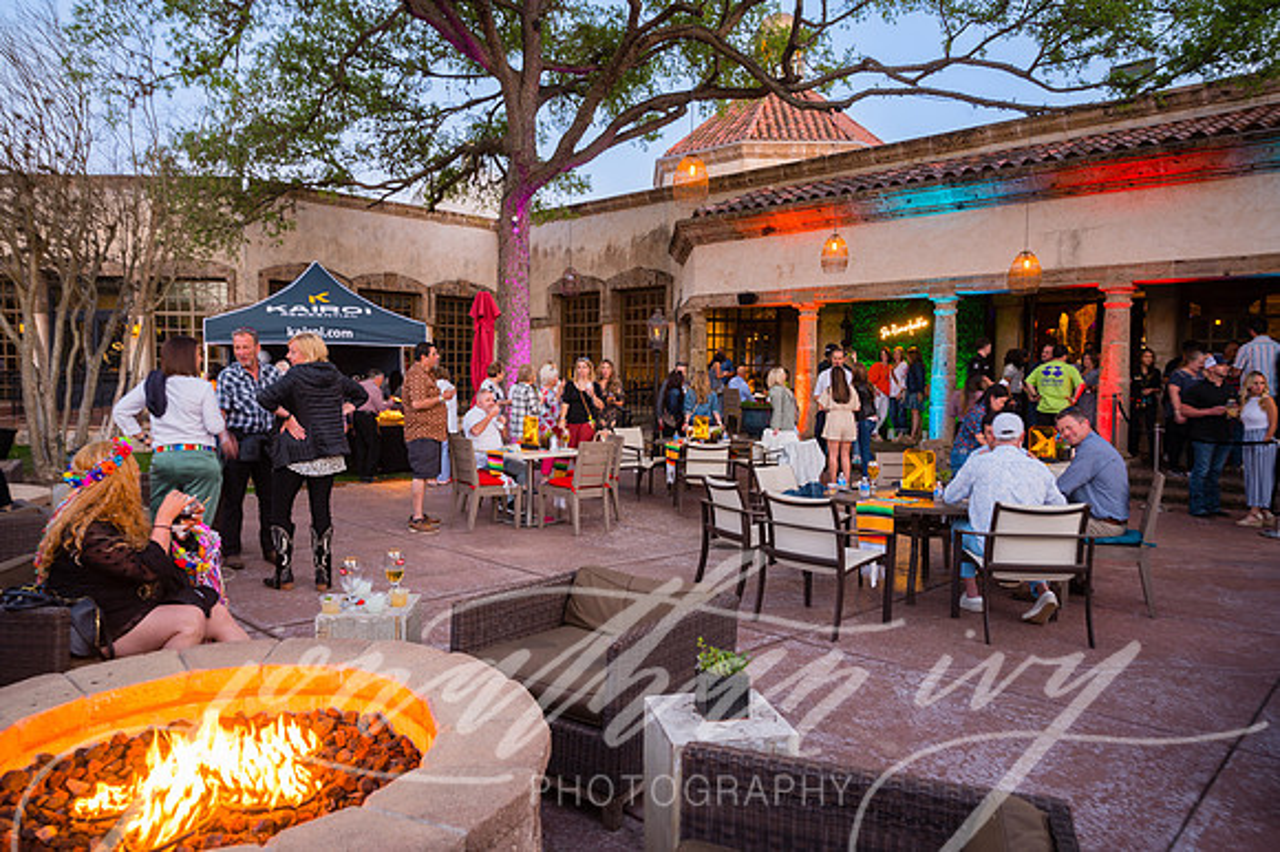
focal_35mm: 24
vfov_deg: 53.1
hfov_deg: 73.8
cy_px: 426
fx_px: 853
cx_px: 640
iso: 80
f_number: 4
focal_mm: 24
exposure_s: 1/13
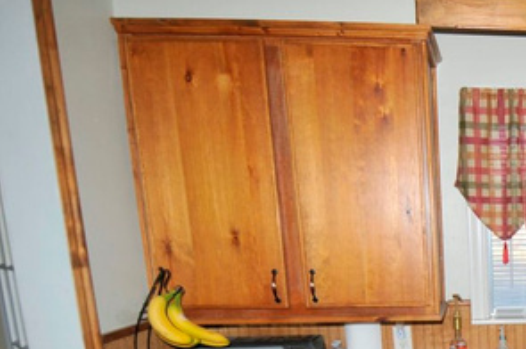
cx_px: 528
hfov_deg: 42.7
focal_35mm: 39
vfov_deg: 31.3
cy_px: 359
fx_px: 569
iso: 200
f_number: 4
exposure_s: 1/250
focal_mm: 12
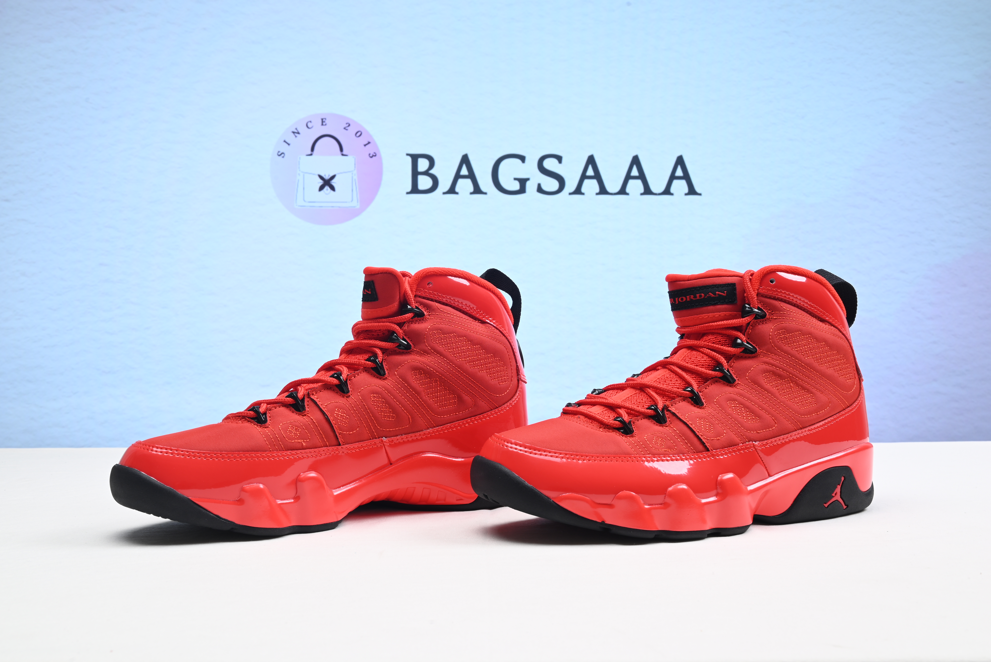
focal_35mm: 37
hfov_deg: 51.9
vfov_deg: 36.0
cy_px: 331
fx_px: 1019
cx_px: 496
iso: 100
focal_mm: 37
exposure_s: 1/2
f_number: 16
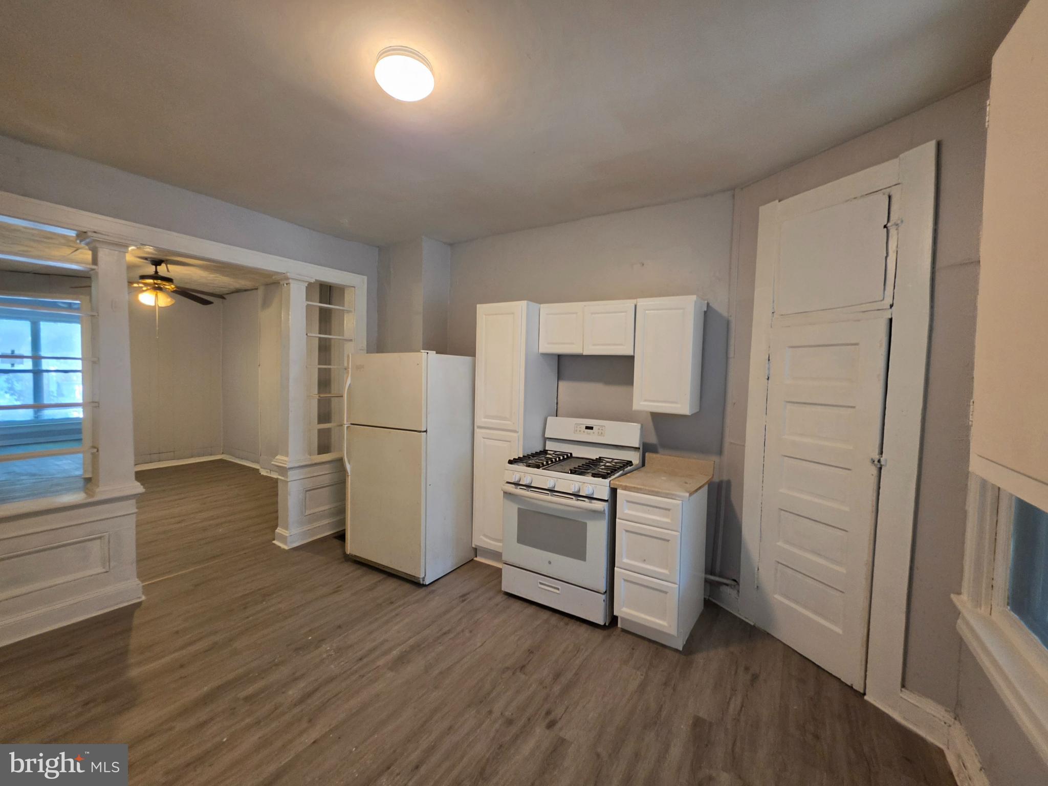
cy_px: 393
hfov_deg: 106.2
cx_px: 524
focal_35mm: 13
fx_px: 394
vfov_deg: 89.9
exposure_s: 1/60.2
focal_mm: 2.2
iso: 320
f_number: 1.9
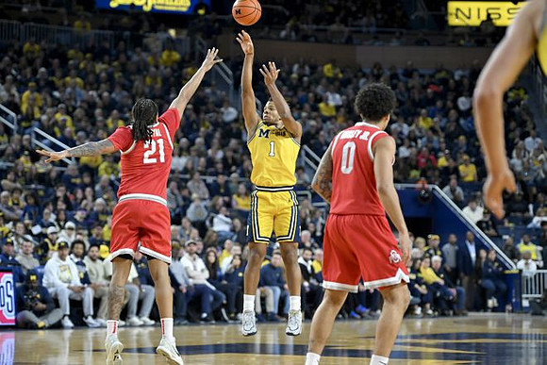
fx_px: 1672
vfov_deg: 12.5
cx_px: 274
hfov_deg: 18.6
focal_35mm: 110
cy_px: 182
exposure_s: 1/1250
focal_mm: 110
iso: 2500
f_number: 2.8
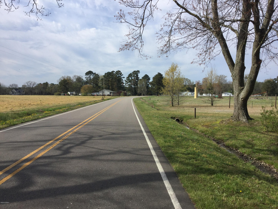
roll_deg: -2.2
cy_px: 104
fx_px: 249
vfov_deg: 45.4
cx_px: 139
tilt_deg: -3.5
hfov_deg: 58.4
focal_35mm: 31
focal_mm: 3.3
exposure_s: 1/1481
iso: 25
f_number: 2.4
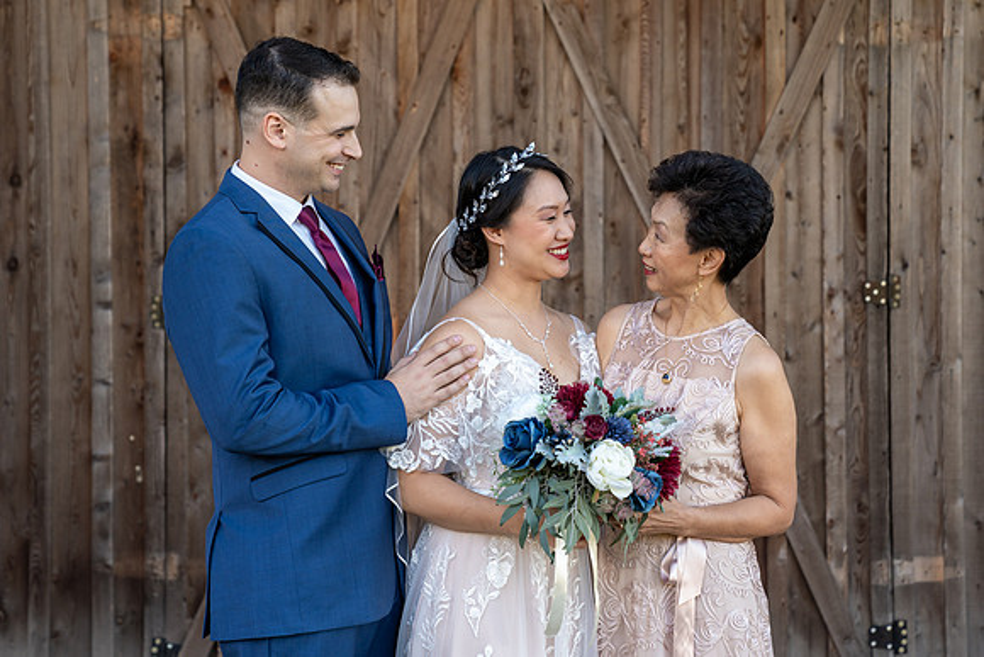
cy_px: 335
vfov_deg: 17.5
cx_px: 533
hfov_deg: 25.9
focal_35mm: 78
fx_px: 2136
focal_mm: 70
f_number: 4
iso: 400
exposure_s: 1/200
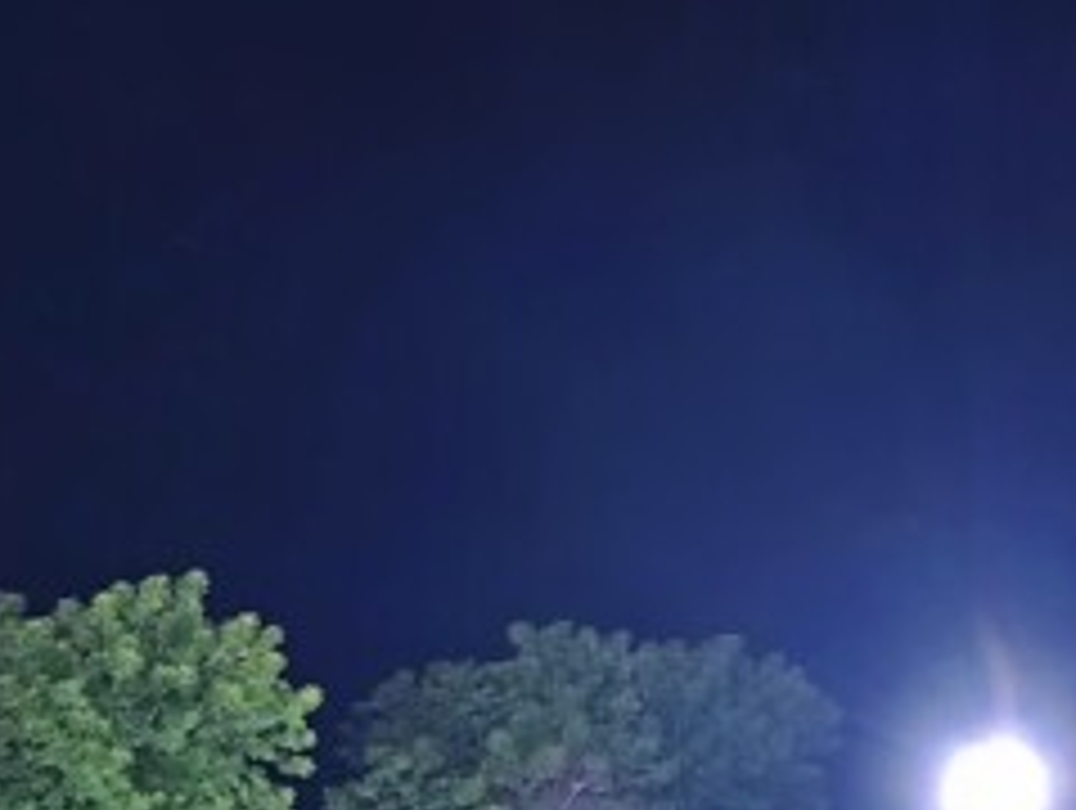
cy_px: 810
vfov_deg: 15.3
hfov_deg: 20.5
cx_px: 761
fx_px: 2957
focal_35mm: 95
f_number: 1.65
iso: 6400
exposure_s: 1/16.7
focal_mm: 6.18
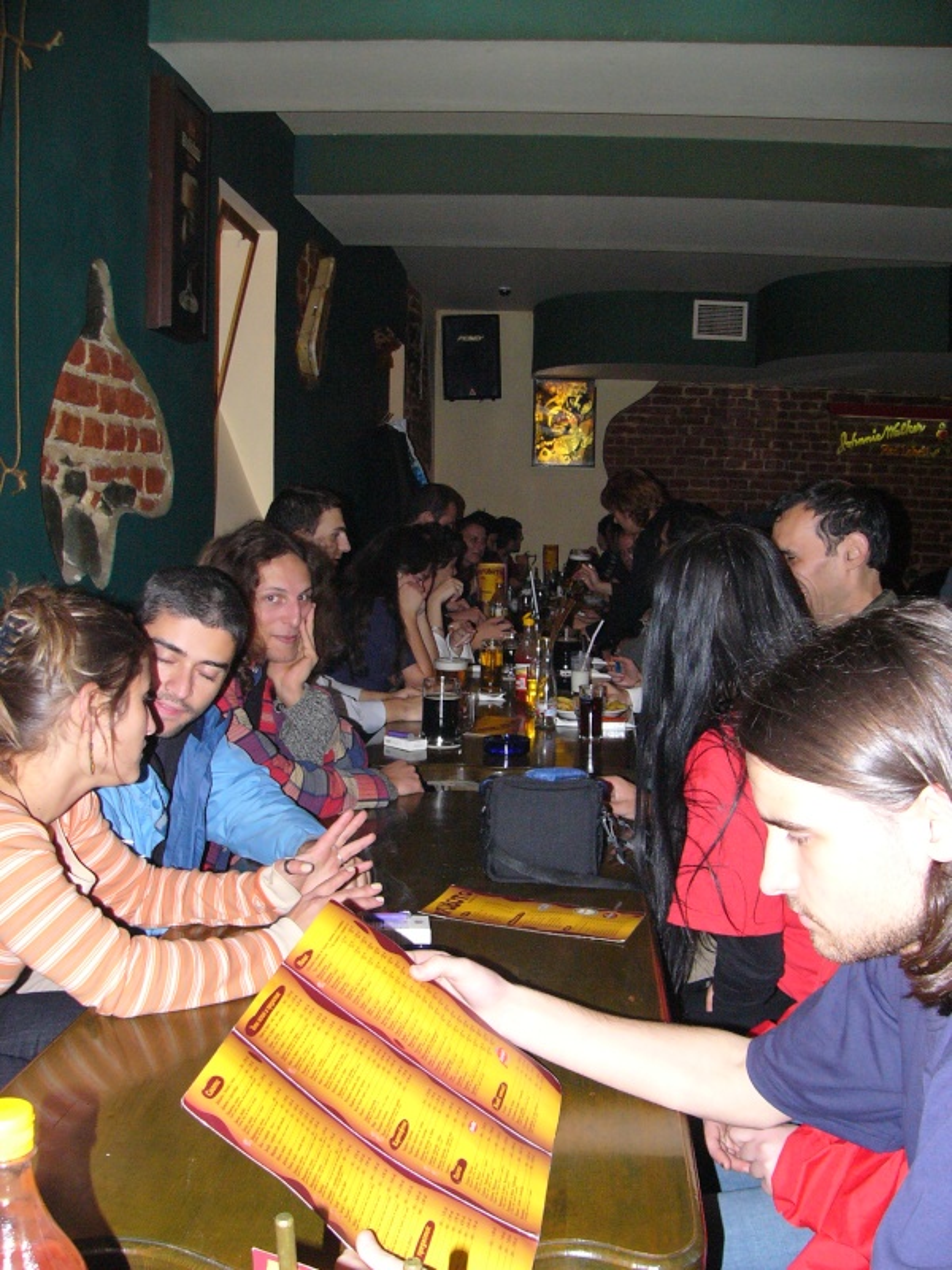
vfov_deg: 51.4
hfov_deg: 39.7
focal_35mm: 36
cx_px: 476
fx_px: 1320
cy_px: 635
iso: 200
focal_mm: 6
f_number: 2.8
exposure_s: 1/80
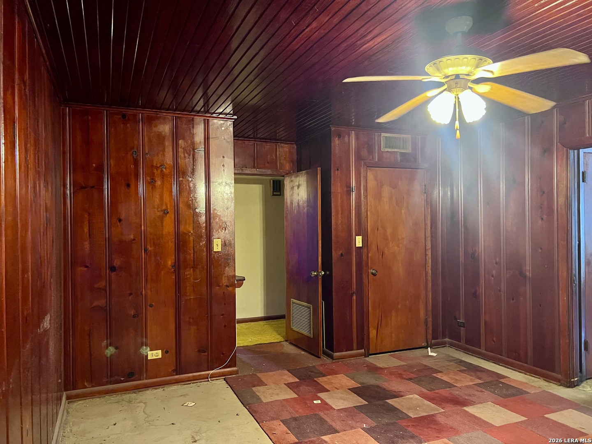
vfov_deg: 53.1
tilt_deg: -1.2
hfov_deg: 67.3
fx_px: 445
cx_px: 296
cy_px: 222
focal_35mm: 26
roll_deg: +0.5
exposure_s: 1/30
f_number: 1.5
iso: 500
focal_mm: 5.7
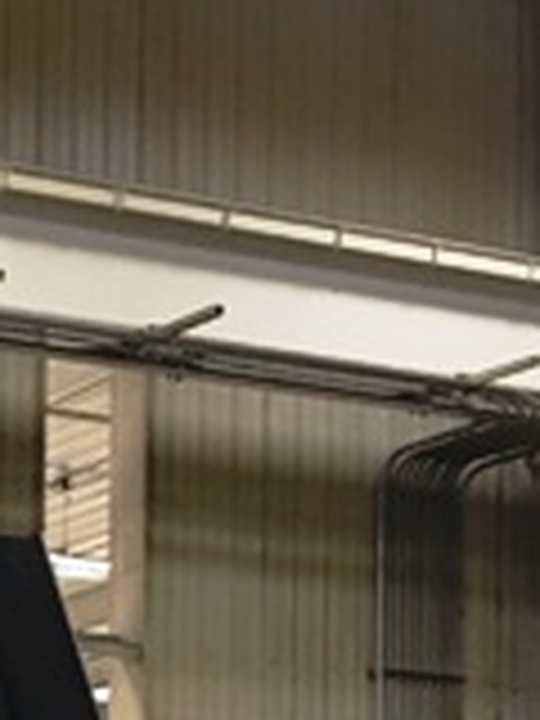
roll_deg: +0.4
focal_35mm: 145
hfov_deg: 9.8
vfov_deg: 13.0
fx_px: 3016
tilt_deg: +1.5
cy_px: 1044
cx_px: -400
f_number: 2.2
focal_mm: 4.15
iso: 80
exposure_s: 1/30
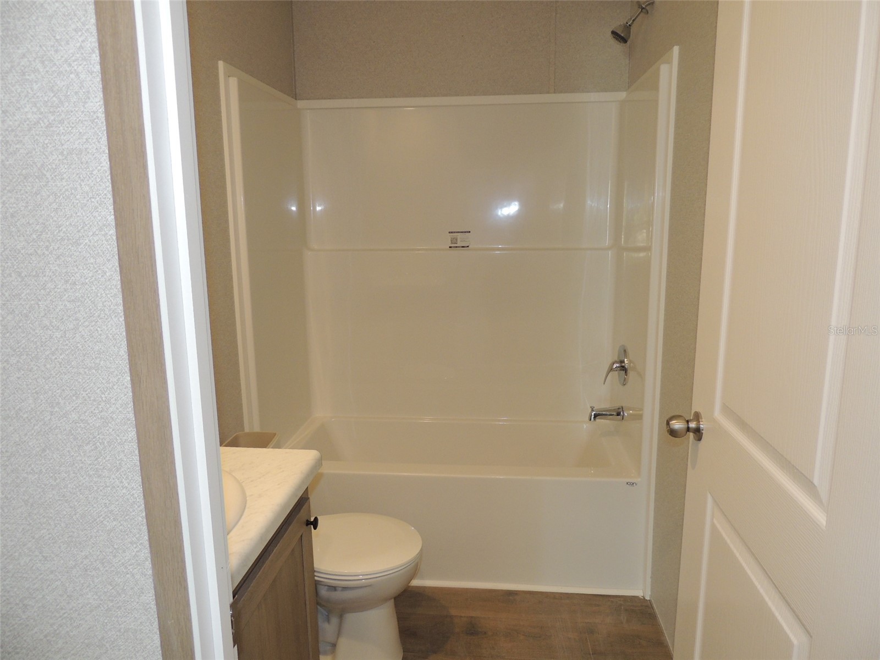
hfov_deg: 71.6
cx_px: 440
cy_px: 330
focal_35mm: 24
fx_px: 610
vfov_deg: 56.8
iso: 250
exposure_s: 1/40
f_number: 3
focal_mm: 4.3
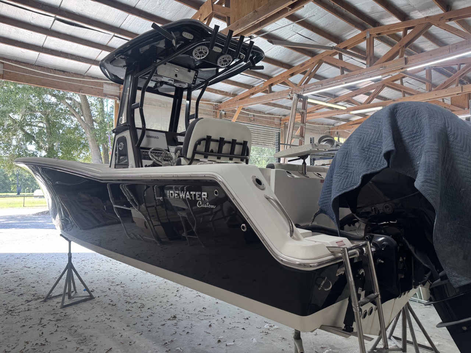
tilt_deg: +1.1
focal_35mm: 24
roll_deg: -0.1
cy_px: 176
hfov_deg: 71.6
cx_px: 236
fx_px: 327
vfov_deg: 56.8
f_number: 1.78
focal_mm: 6.76
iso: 80
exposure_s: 1/120
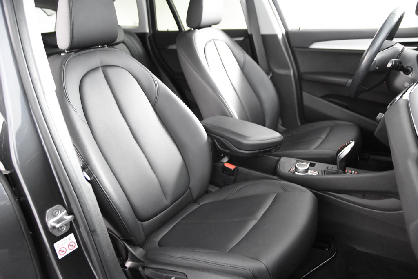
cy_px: 140
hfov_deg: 61.9
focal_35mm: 30
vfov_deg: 43.6
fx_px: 348
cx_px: 209
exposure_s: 1/30
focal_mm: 20
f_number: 2.8
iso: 5600
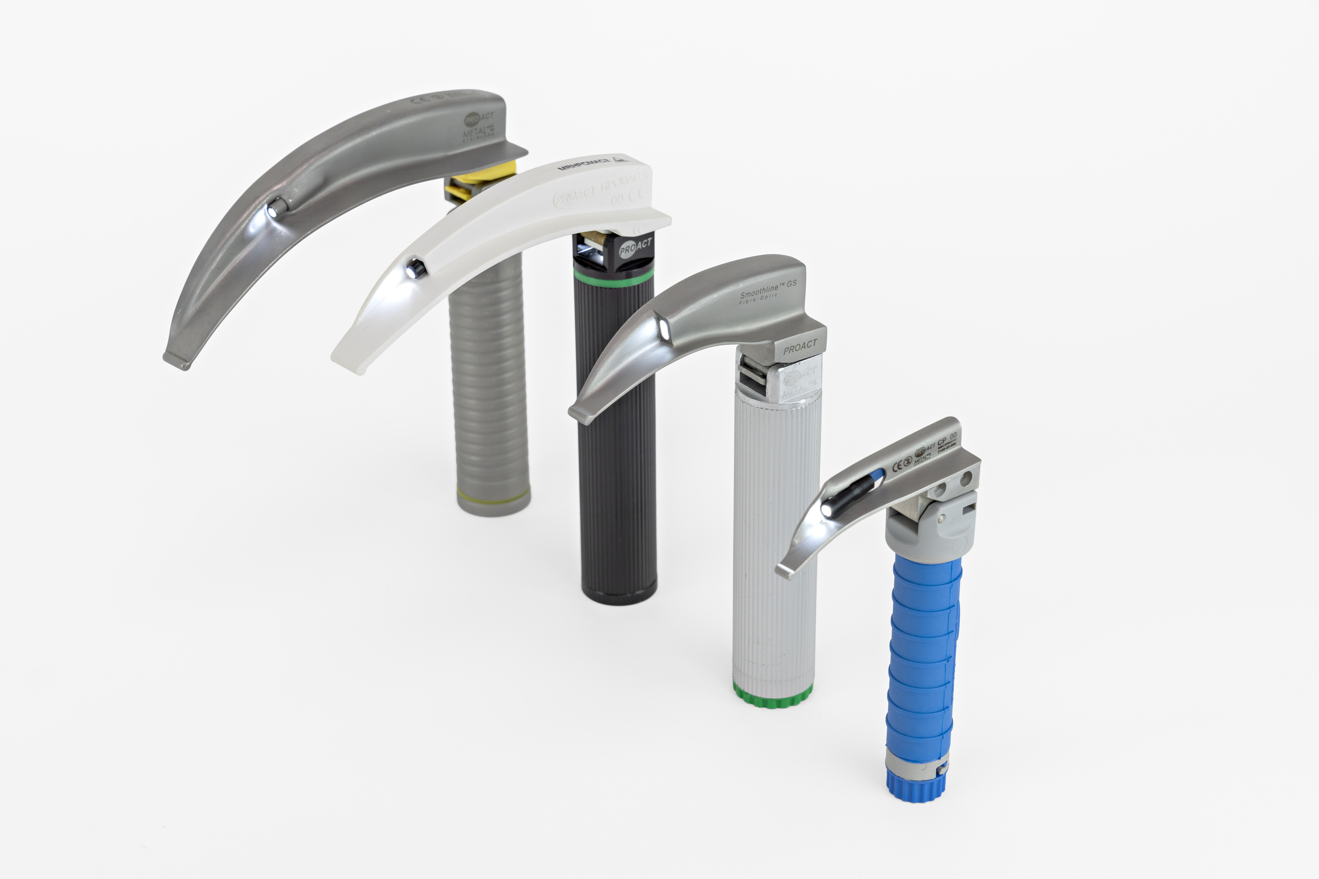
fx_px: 2565
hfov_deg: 28.8
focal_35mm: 70
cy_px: 440
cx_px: 660
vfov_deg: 19.5
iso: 500
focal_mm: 70
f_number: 10
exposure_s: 1/100
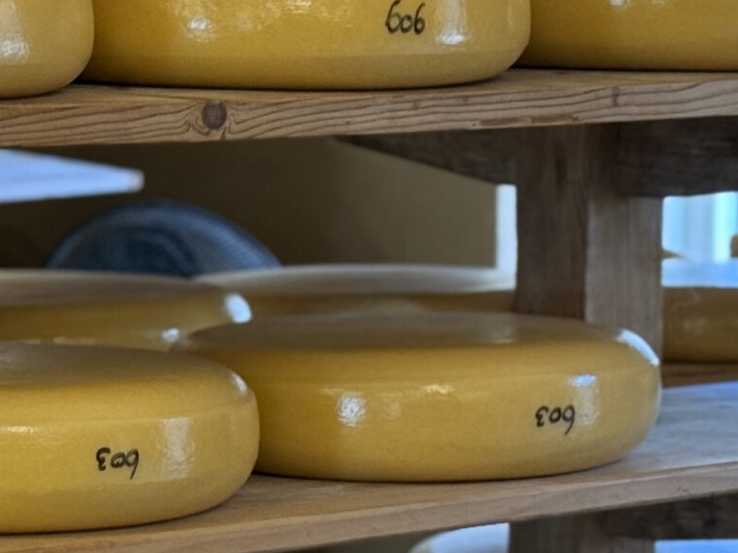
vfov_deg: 9.3
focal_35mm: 160
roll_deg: -0.6
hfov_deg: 12.2
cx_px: -43
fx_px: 3411
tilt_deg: -6.4
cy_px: 341
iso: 200
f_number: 1.78
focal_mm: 6.76
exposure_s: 1/50
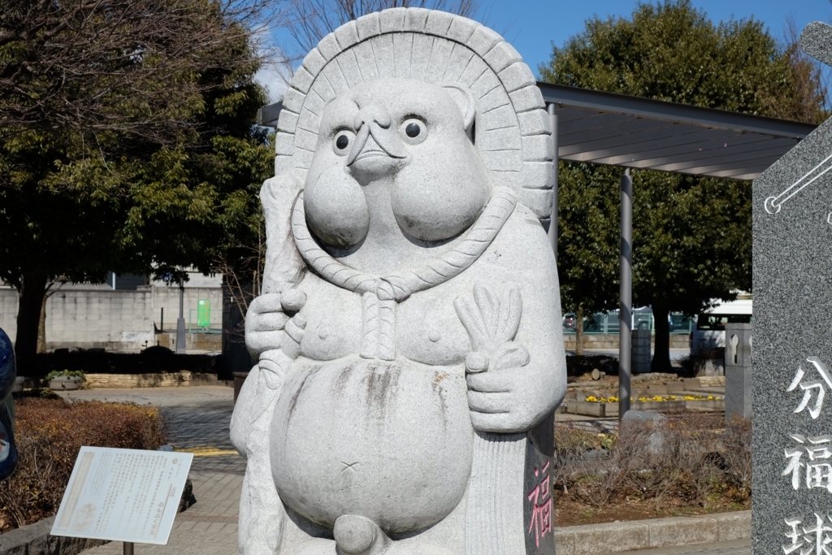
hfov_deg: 41.9
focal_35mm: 47
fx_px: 1086
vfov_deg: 28.7
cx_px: 416
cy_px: 278
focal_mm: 31.5
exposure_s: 1/420
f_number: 9
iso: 200
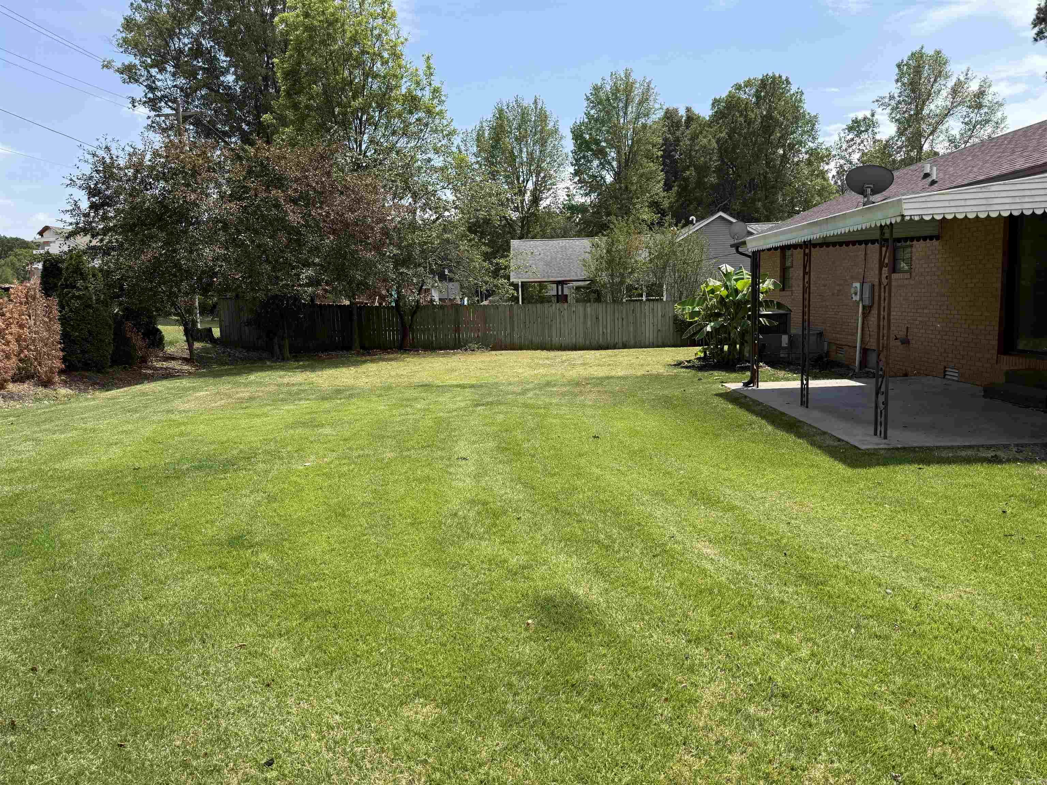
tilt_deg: -5.5
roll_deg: +1.5
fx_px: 726
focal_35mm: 24
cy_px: 392
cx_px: 524
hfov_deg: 71.6
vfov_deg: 56.8
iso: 80
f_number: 1.78
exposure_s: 1/3021
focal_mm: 6.76
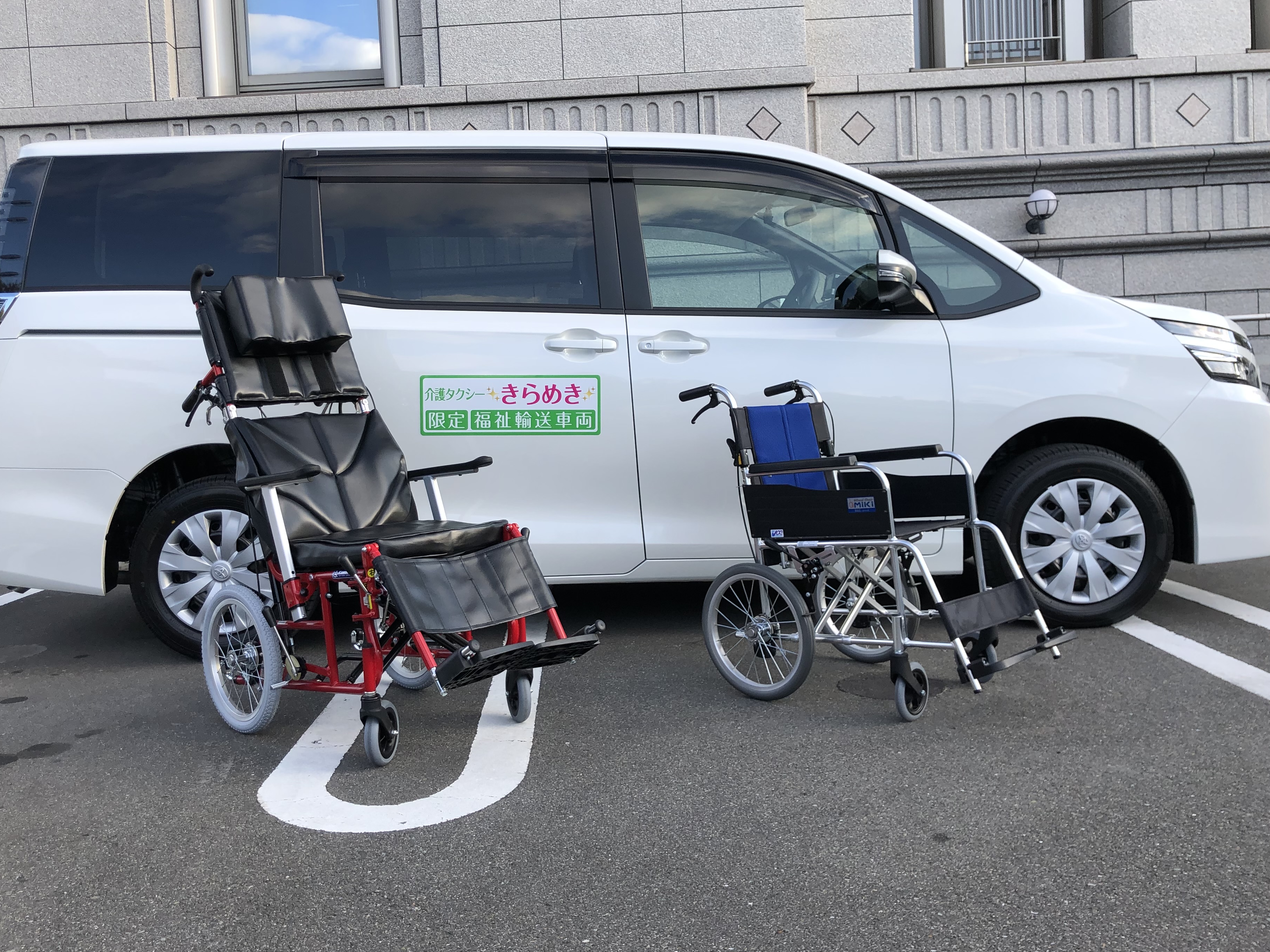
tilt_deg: -2.2
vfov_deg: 45.4
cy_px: 447
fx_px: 1137
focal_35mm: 31
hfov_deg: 58.3
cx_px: 582
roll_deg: +2.4
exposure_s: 1/384
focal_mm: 4
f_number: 1.8
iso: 20
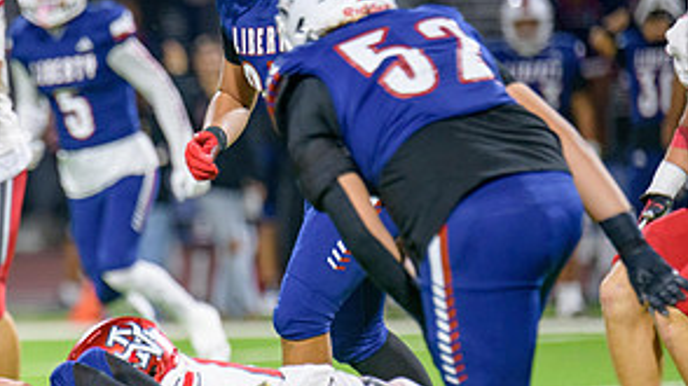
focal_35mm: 620
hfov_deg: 3.5
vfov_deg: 2.0
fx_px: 11305
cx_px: 117
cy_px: 296
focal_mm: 300
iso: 2000
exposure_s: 1/250
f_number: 2.8
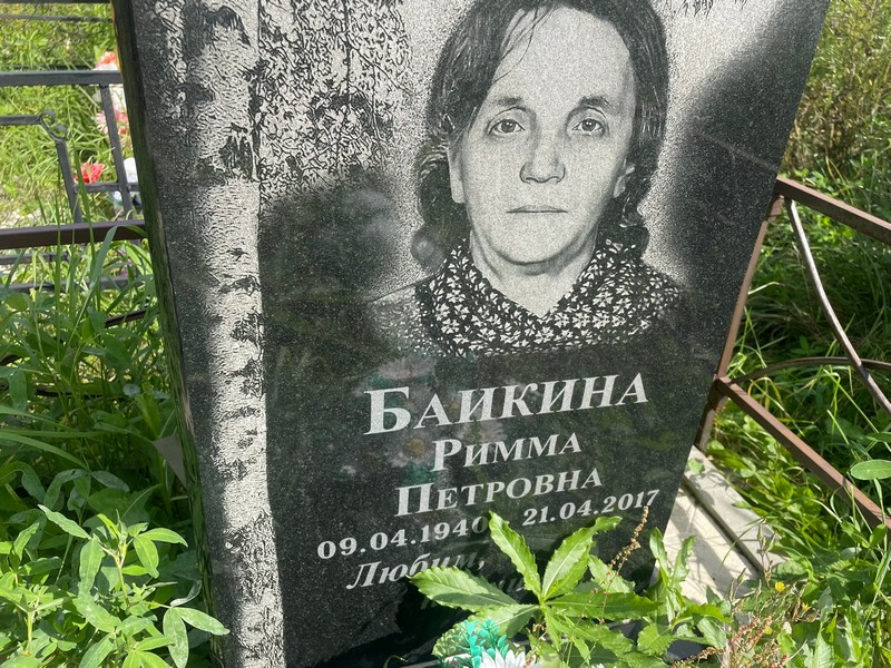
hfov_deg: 67.3
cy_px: 334
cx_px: 446
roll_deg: -3.6
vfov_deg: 53.1
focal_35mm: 26
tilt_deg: -28.3
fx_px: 669
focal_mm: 4.2
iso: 32
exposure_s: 1/2304
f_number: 1.6
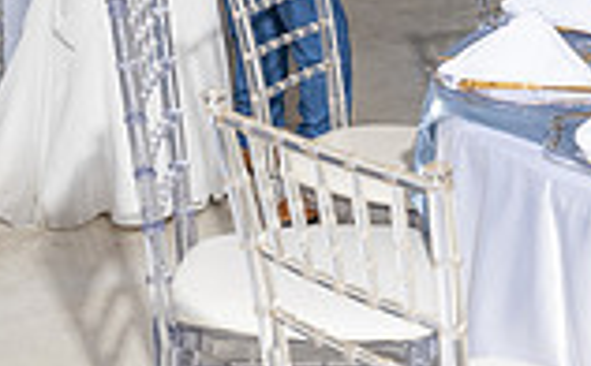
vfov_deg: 11.8
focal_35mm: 105
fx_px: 1688
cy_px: -183
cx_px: 356
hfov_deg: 19.8
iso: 320
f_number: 4.5
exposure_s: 1/160
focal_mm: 24
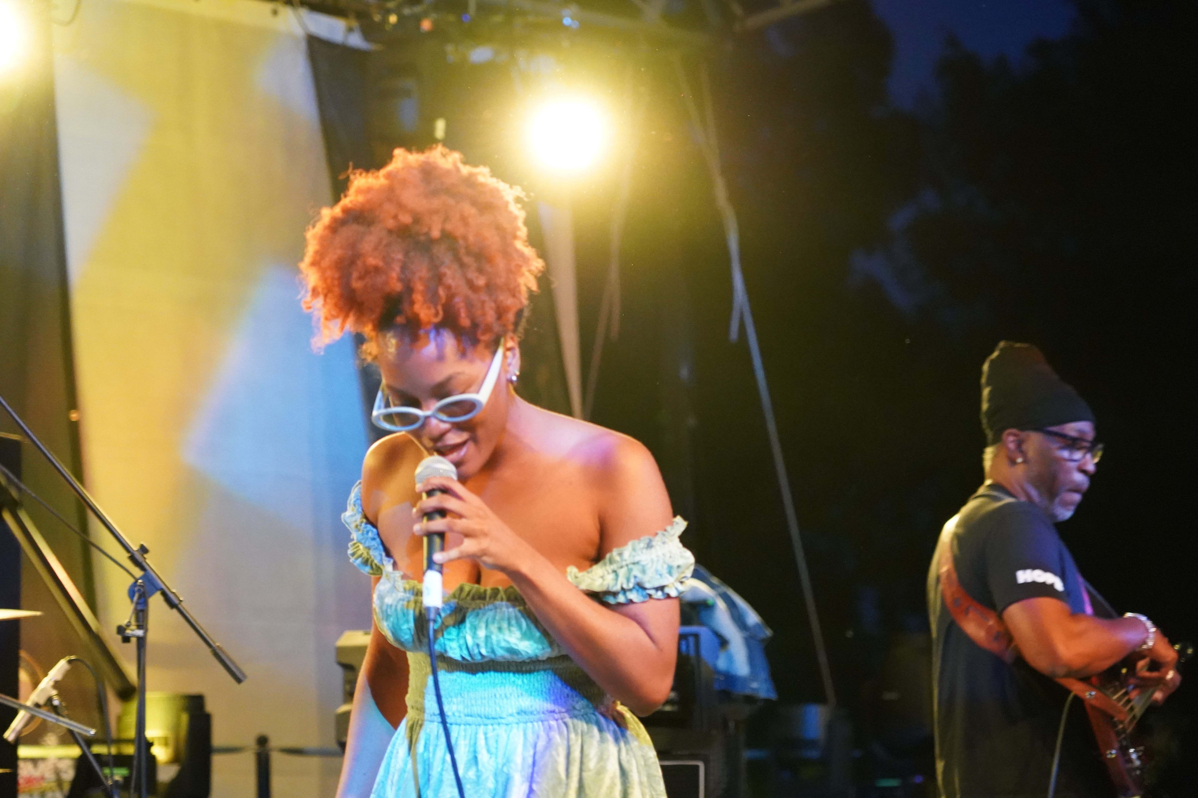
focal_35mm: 105
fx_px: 3494
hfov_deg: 19.5
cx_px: 599
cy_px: 399
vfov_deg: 13.0
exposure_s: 1/125
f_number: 4
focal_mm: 105
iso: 12800
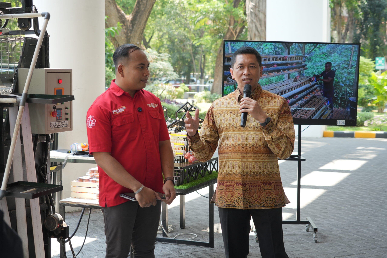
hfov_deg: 32.9
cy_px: 129
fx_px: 656
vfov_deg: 22.3
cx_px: 194
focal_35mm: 61
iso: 320
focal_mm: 61
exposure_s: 1/125
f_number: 4.5
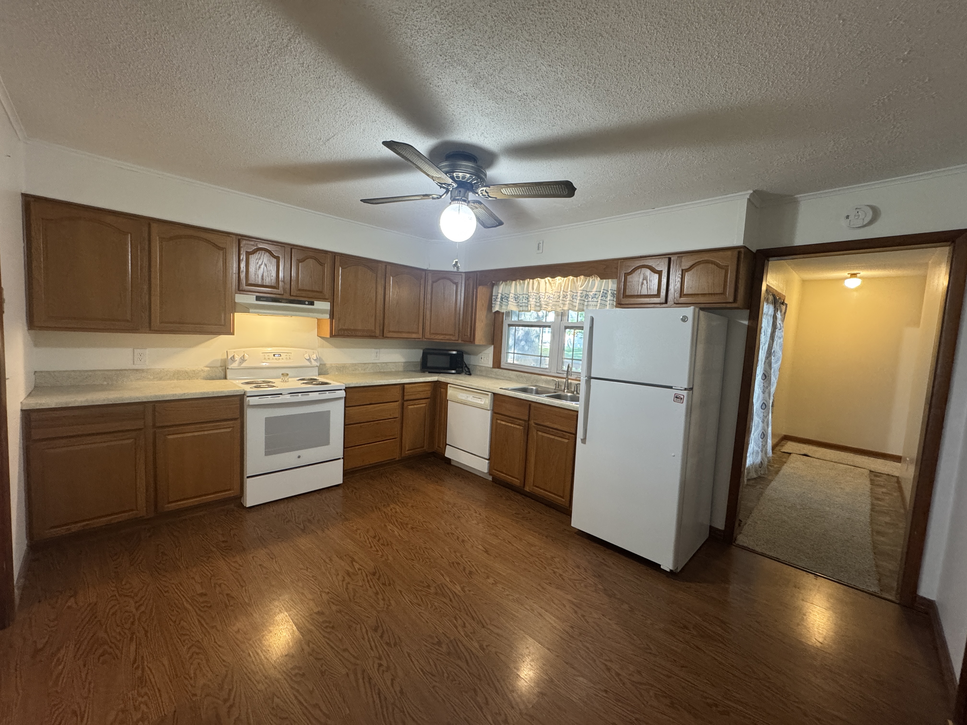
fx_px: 391
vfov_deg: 85.7
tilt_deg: -4.7
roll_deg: -2.5
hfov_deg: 102.1
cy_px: 362
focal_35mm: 14
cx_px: 484
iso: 320
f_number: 2.2
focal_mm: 2.22
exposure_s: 1/60
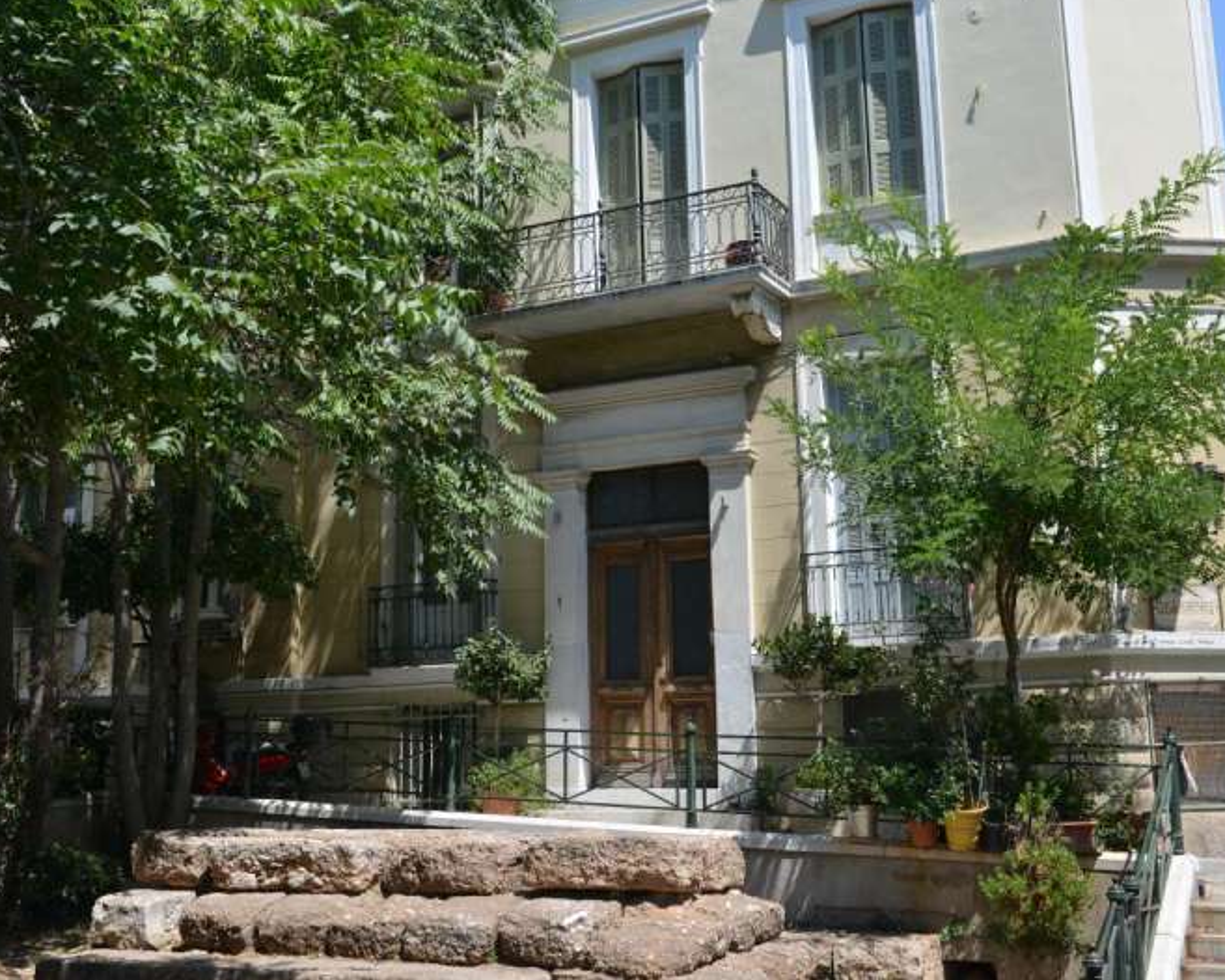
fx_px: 1451
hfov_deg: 45.8
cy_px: 484
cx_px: 587
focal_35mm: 40
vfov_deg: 37.4
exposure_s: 1/320
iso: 1250
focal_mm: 35
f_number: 13
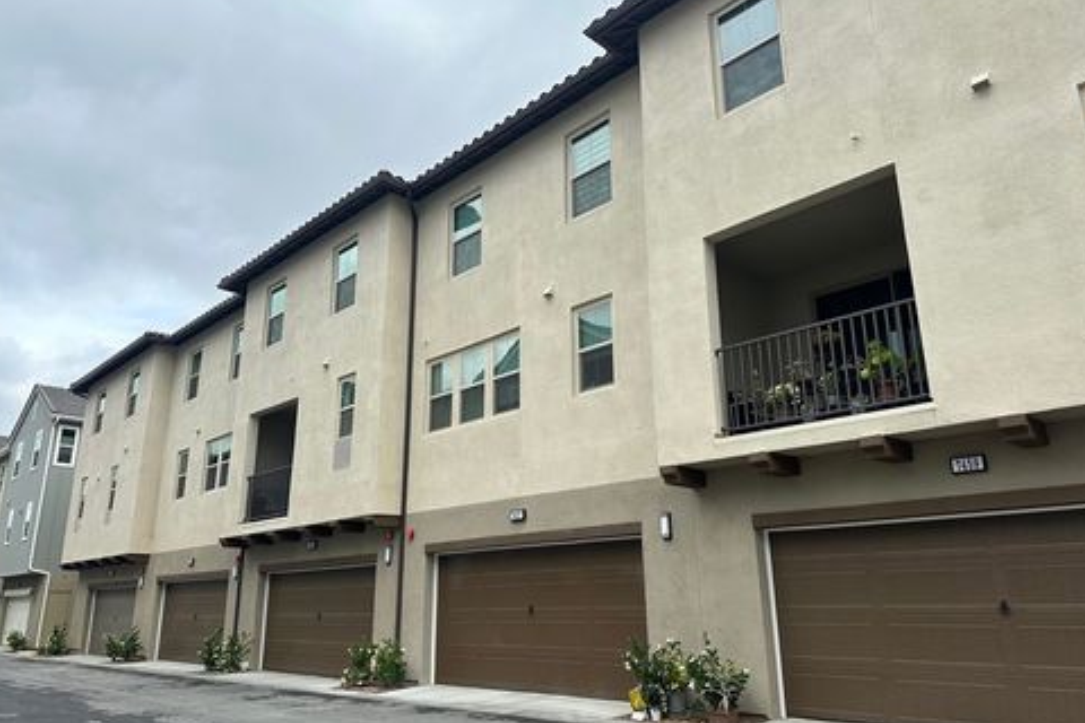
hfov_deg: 69.4
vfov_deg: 49.6
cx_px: 545
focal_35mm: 26
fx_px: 784
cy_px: 363
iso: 80
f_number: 1.78
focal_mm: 6.86
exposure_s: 1/3861
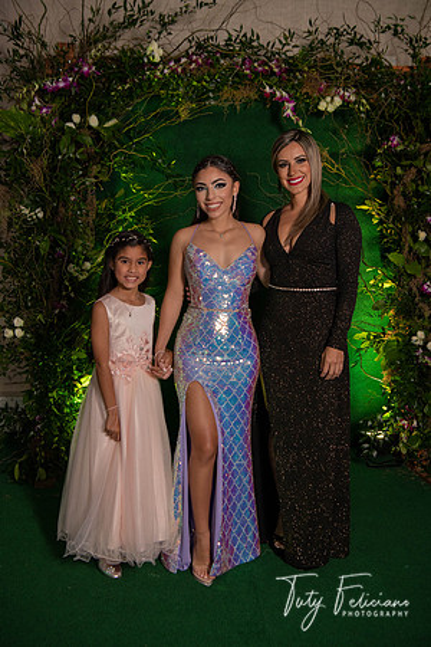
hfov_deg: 35.1
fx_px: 682
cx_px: 216
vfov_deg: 50.7
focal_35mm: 38
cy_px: 324
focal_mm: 38
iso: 800
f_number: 5
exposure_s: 1/60
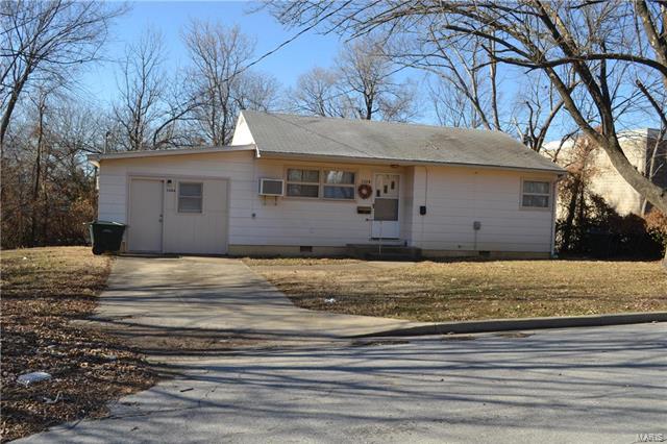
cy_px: 222
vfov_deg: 39.9
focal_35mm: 33
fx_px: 611
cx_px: 334
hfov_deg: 57.2
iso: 100
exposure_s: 1/160
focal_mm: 22
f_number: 6.3
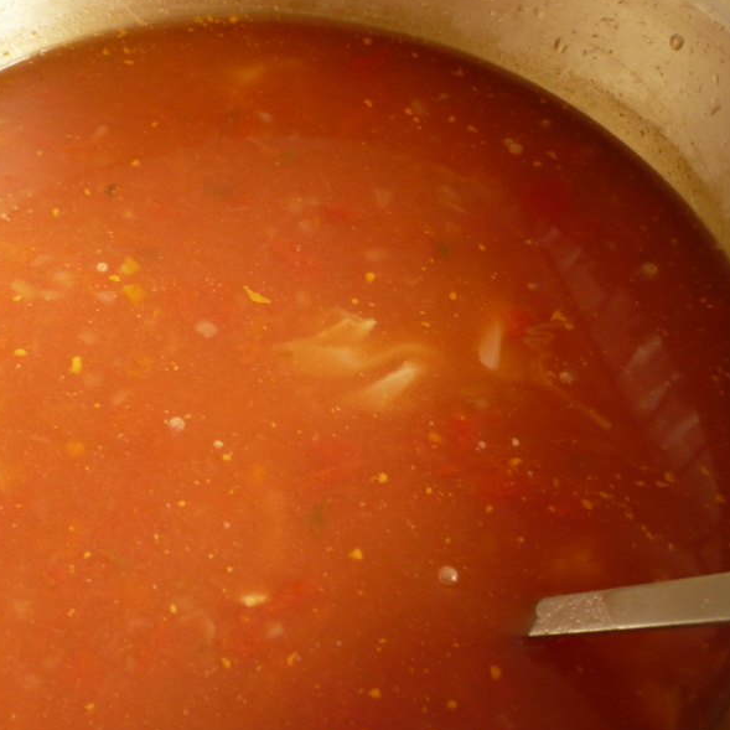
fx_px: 1002
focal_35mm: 42
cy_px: 366
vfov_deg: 40.0
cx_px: 302
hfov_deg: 39.9
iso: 200
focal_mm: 5.8
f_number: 2.8
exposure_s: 1/20
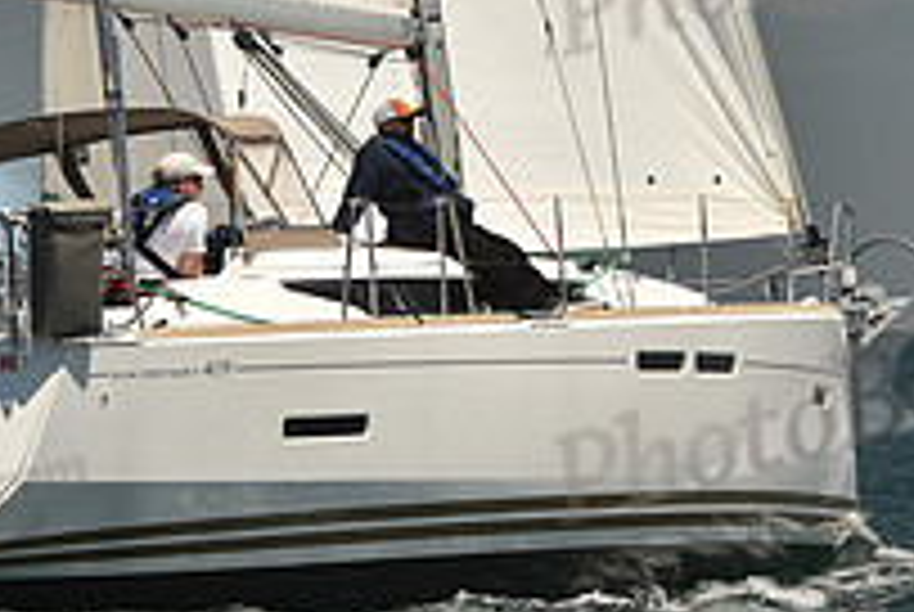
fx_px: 7399
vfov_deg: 4.7
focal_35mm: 291
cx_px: 324
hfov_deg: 7.1
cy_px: 236
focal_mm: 102
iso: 250
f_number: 6.3
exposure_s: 1/800
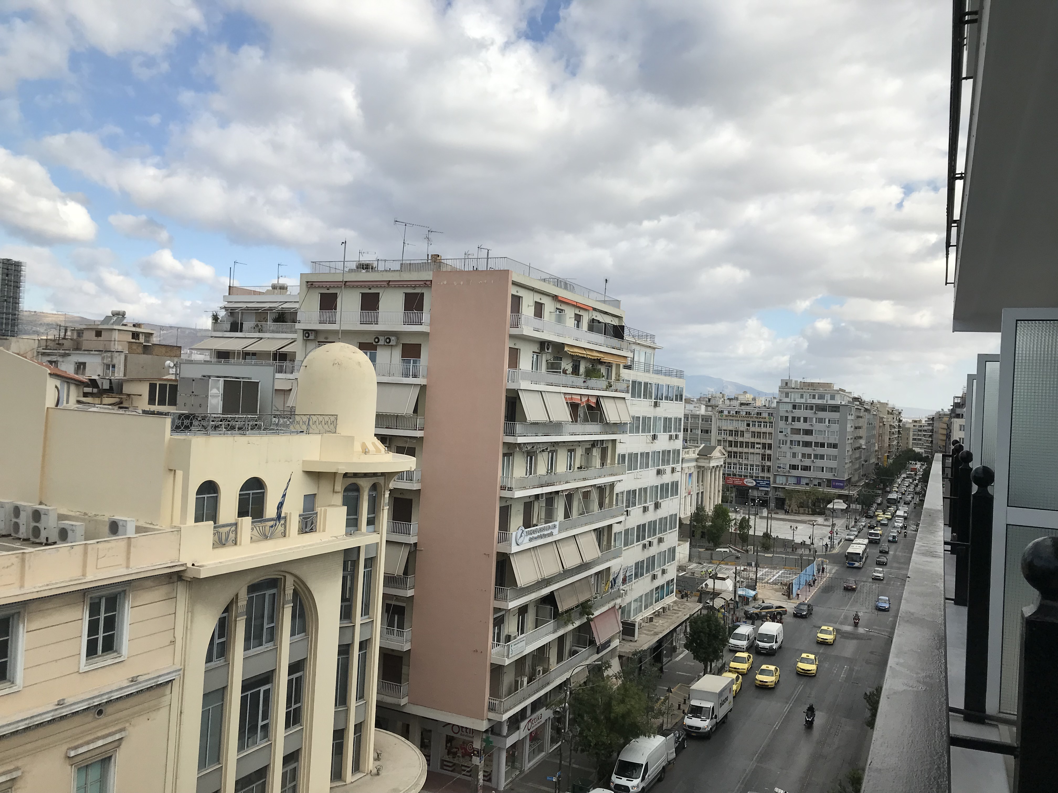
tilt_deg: +2.4
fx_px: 856
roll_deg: -3.6
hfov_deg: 63.4
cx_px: 529
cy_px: 396
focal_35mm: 28
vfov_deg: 49.7
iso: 20
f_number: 1.8
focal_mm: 3.99
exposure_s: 1/2336
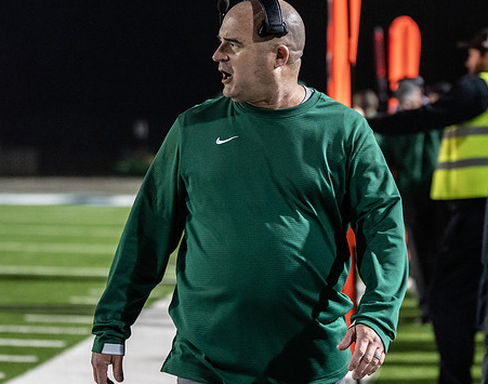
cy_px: 168
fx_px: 2110
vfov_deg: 10.4
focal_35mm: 147
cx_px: 301
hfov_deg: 13.2
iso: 3200
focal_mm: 88
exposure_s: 1/1250
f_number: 2.8
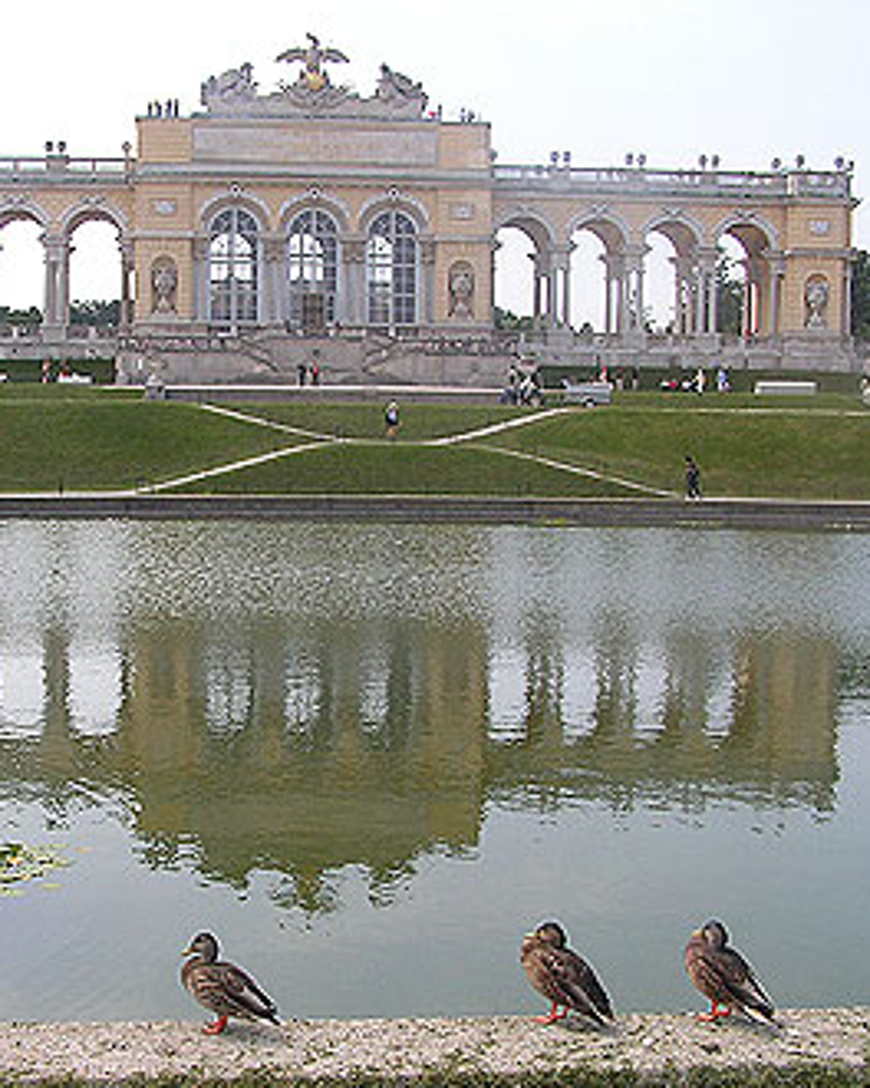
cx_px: 336
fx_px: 1674
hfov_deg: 29.0
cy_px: 544
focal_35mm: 52
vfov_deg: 36.0
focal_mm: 6.5
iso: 50
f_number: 5.6
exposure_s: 1/320
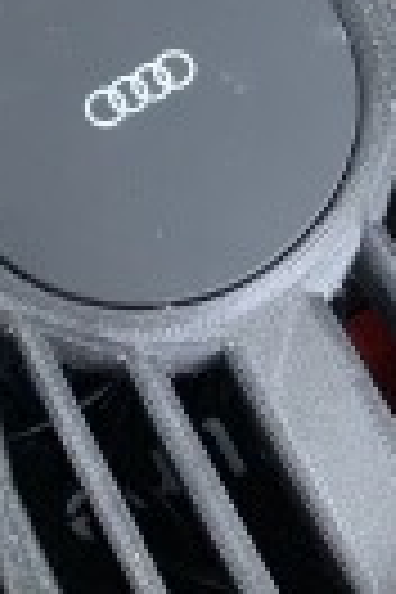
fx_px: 1353
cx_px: 144
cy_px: -14
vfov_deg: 23.6
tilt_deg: -60.9
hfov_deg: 16.6
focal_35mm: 82
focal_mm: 4.25
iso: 400
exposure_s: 1/51
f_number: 1.8
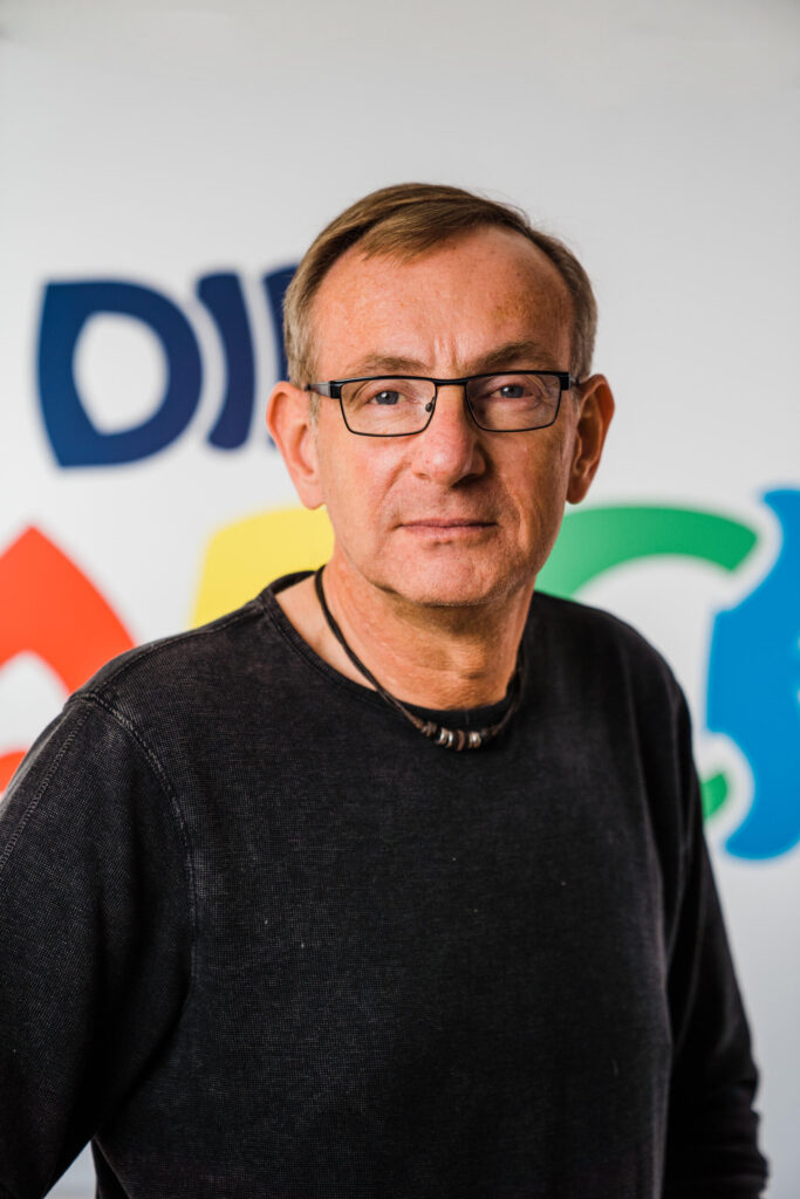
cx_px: 400
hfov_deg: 21.2
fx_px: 2132
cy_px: 600
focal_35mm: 64
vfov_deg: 31.4
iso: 400
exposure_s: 1/160
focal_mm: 64
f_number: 2.8
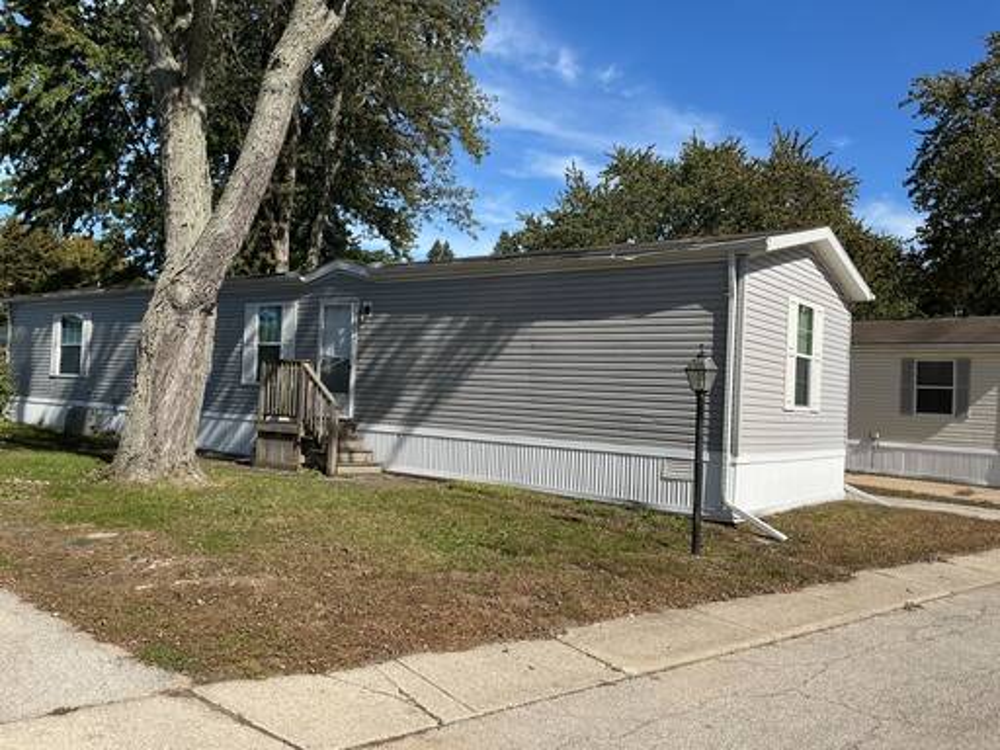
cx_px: 500
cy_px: 375
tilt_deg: +3.5
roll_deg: -2.6
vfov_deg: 48.2
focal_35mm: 29
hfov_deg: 61.7
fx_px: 838
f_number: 1.8
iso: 25
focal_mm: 3
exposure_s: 1/1984
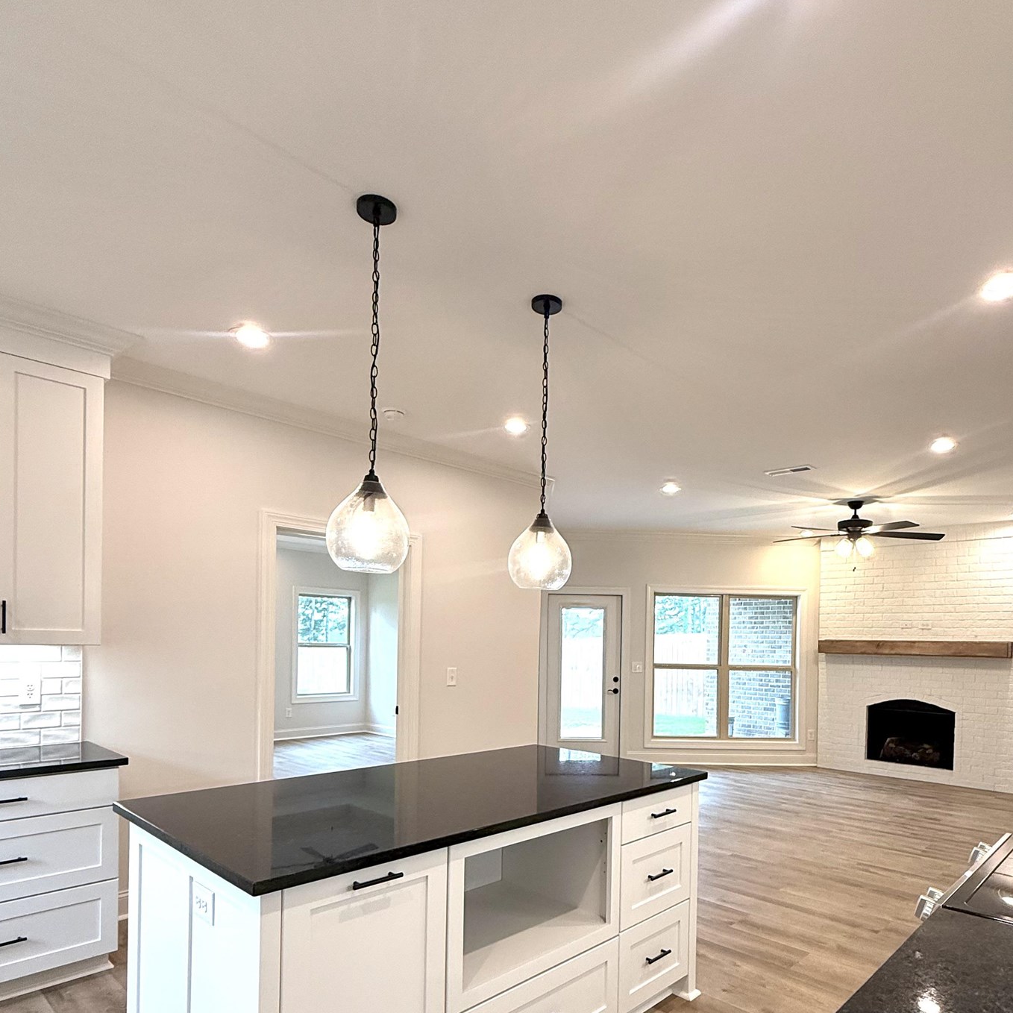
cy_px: 655
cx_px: 567
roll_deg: -1.8
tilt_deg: +0.0
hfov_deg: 71.9
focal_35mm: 21
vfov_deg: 70.5
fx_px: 695
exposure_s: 1/120
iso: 125
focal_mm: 2.22
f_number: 2.2
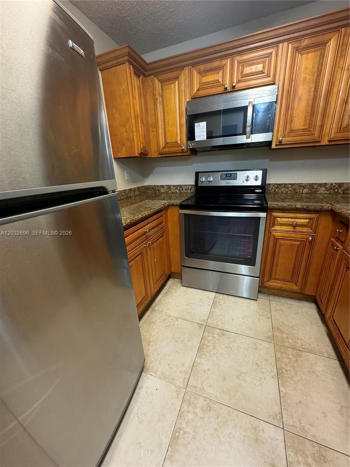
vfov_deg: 102.1
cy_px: 234
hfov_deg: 85.7
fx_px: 189
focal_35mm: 14
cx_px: 175
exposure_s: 1/60
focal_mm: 2.22
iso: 400
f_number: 2.2
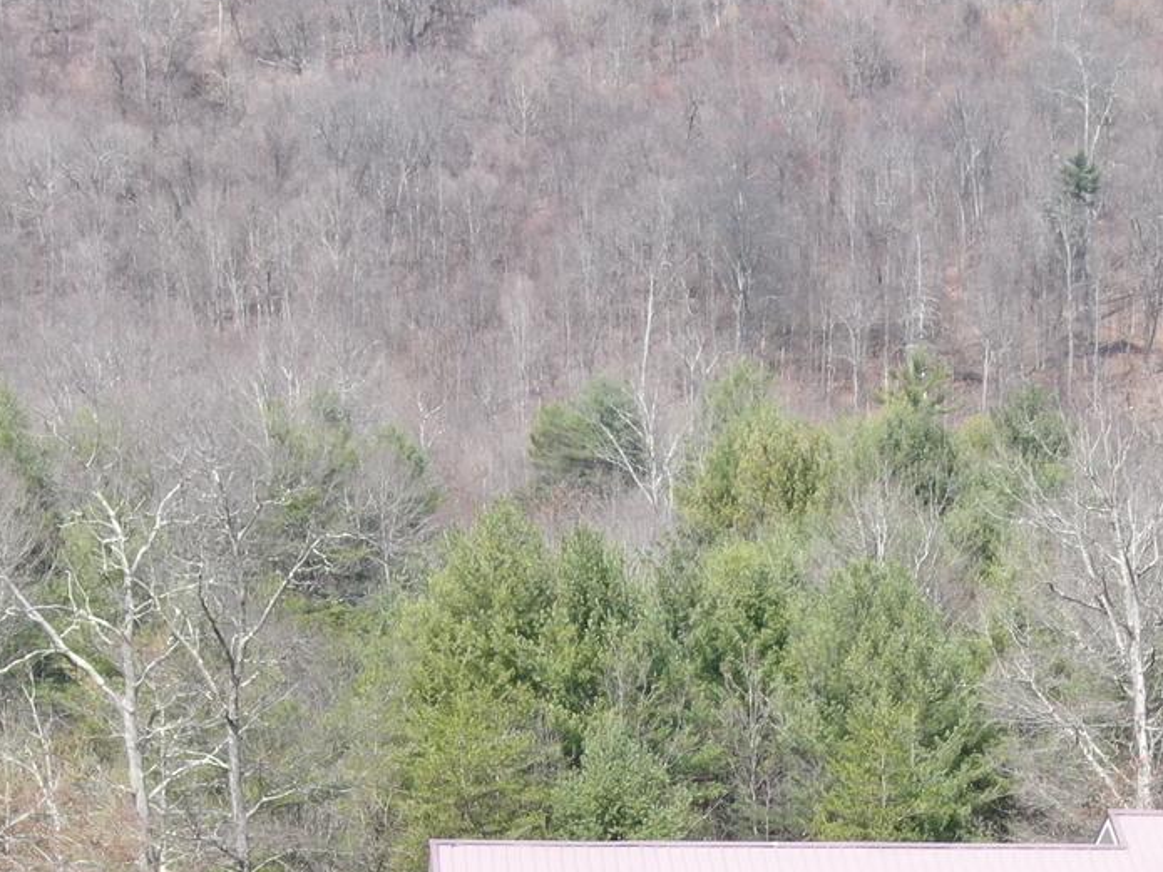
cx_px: 1007
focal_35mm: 115
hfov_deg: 16.9
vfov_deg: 12.5
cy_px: 1130
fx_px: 3863
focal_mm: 6.77
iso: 100
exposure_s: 1/320
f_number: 3.4
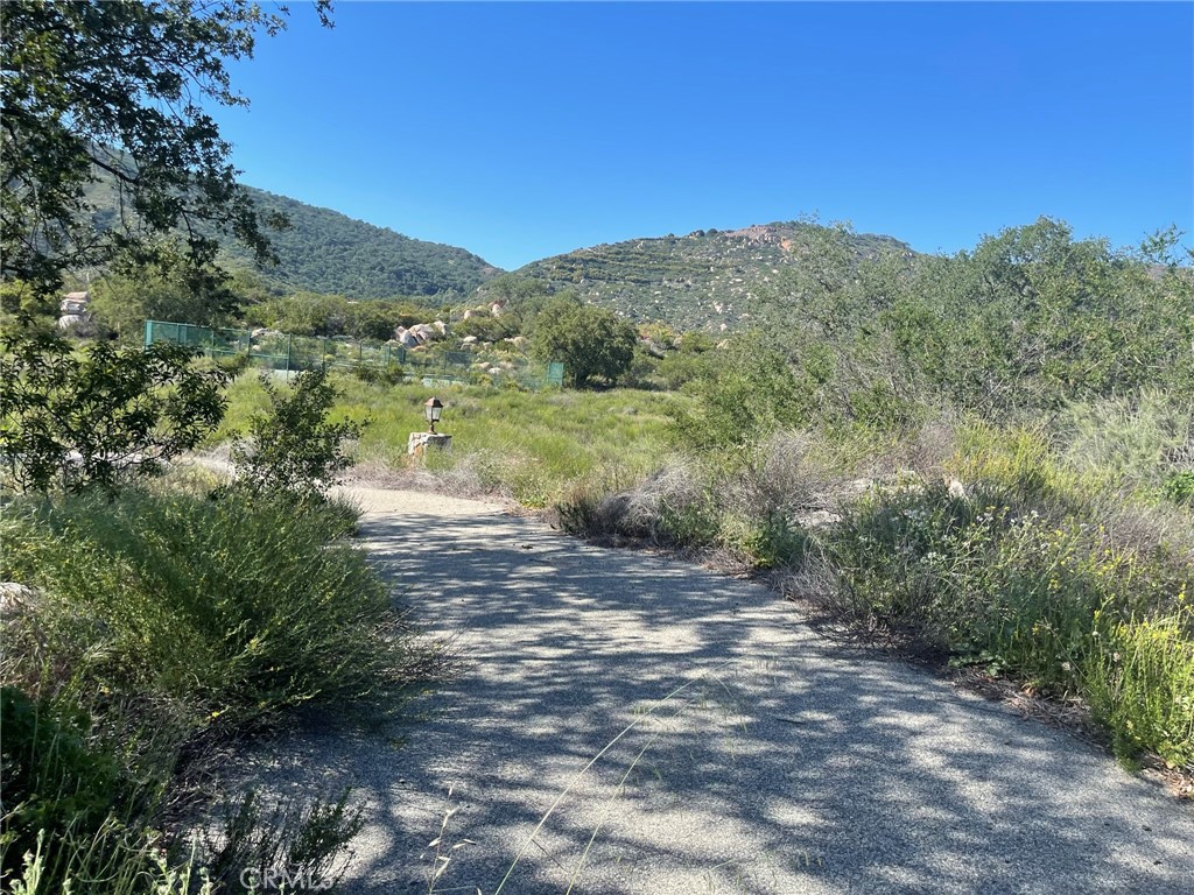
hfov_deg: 67.3
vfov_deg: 53.1
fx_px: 897
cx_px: 597
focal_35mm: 26
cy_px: 448
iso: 32
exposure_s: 1/1883
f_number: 1.6
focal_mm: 5.1
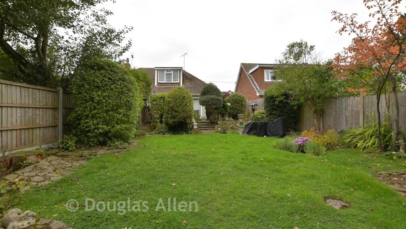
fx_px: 172
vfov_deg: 67.1
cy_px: 110
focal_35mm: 16
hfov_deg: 99.4
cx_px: 200
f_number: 8
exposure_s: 1/50
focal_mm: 10
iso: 160
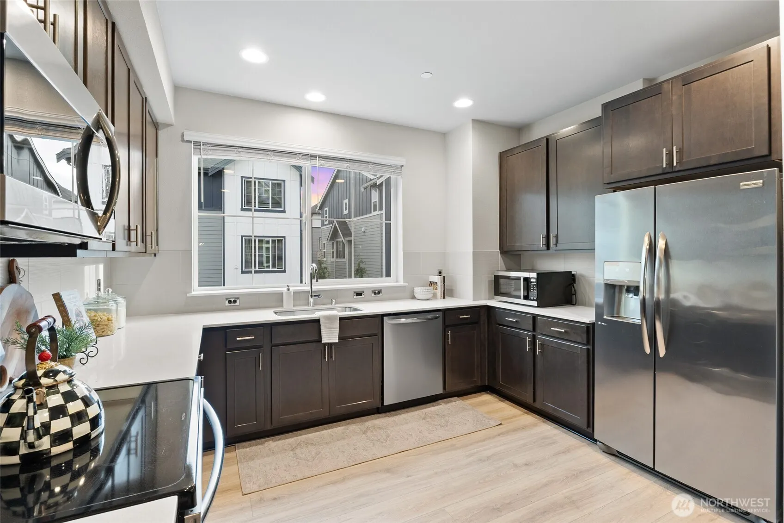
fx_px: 370
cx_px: 392
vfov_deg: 70.4
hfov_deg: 93.3
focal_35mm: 17
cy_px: 262
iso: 250
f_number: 8
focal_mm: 11.5
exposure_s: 1/2
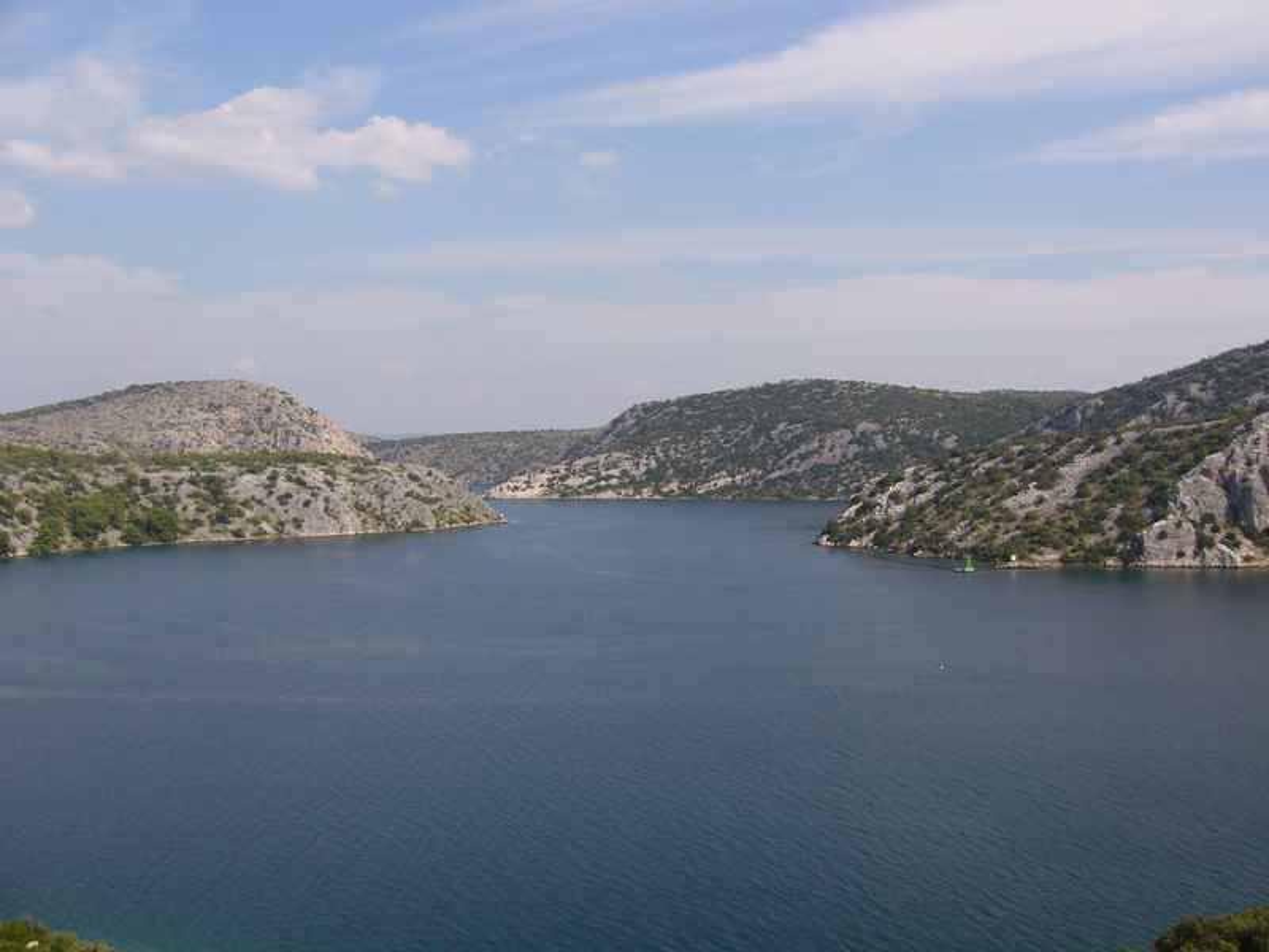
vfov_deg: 40.7
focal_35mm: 35
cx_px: 634
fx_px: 1283
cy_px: 476
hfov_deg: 52.6
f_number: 5.6
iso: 80
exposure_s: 1/400
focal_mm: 5.8
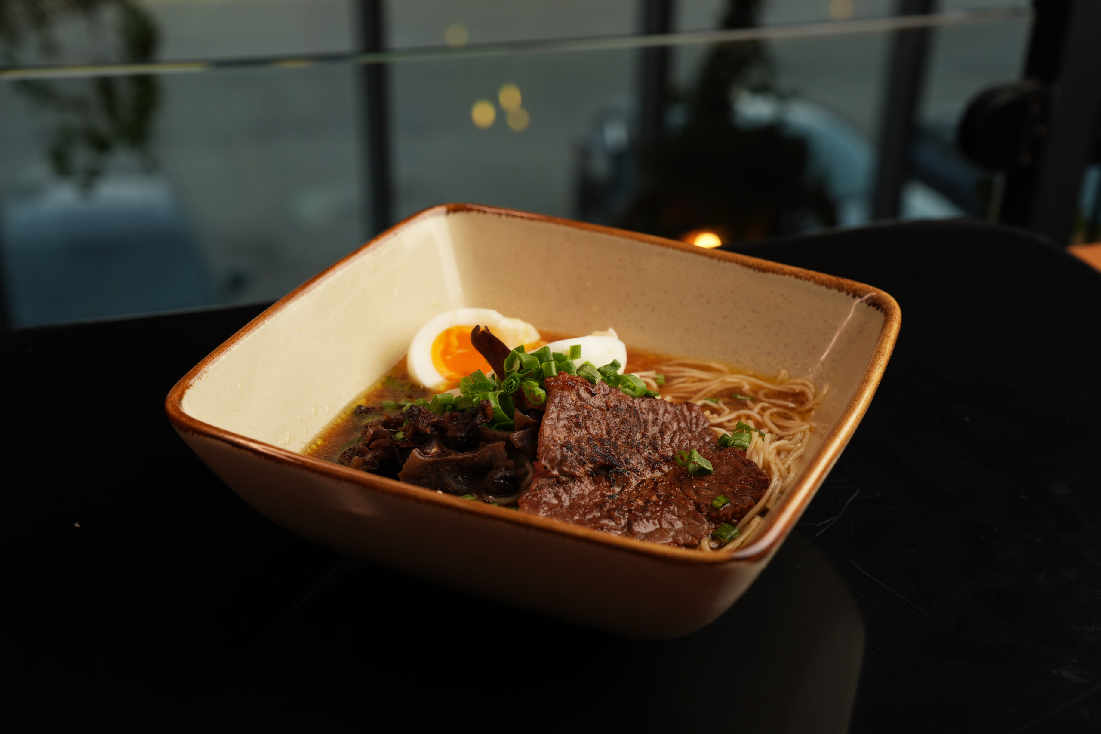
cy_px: 367
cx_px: 550
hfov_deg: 40.3
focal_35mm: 49
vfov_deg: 27.5
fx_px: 1499
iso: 125
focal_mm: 49
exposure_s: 1/131
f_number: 6.3
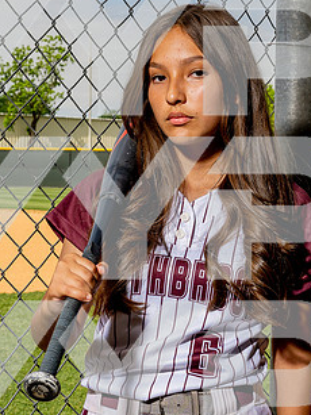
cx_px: 181
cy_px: 209
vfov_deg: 24.4
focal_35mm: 80
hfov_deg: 18.4
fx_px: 959
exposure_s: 1/250
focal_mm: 44
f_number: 11
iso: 100
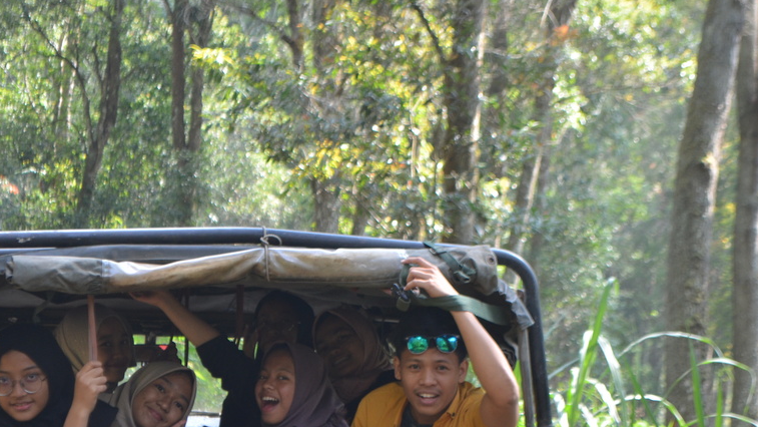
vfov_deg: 10.4
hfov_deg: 18.4
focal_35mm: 117
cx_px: 372
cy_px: 311
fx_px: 2346
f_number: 5.6
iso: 400
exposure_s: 1/100
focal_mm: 55
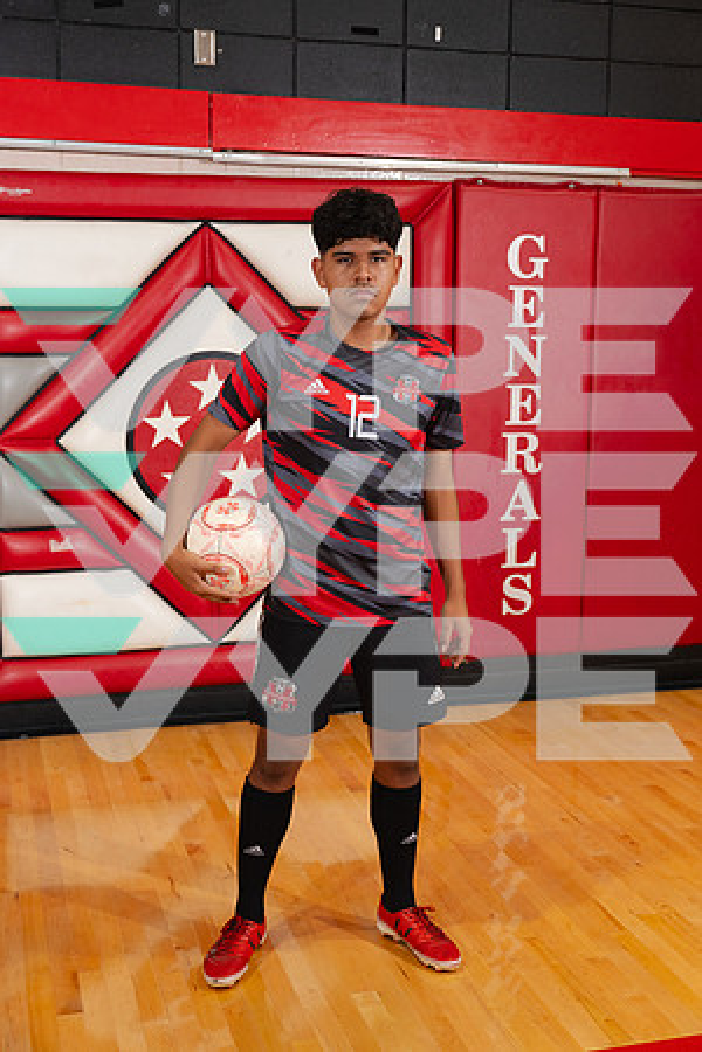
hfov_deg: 31.2
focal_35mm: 43
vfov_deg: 45.4
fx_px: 1258
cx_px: 351
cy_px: 526
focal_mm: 43
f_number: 4
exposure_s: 1/250
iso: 1000
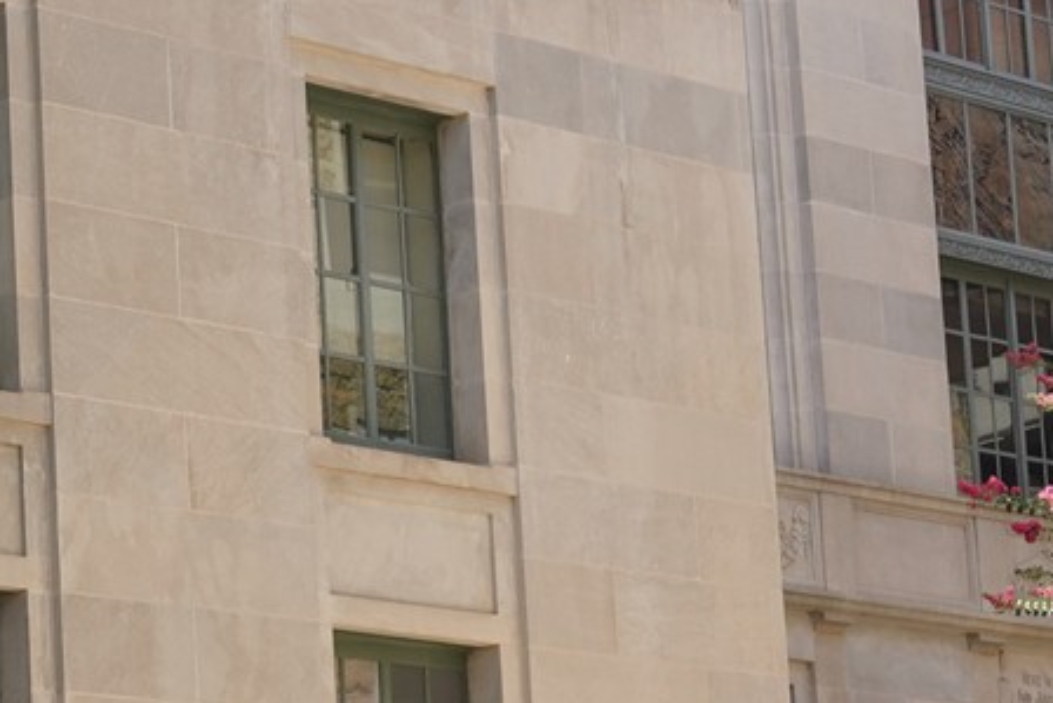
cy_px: 607
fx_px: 3657
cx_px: -677
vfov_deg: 10.9
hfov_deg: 14.8
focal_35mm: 125
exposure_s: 1/100
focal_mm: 28
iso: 400
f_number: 14
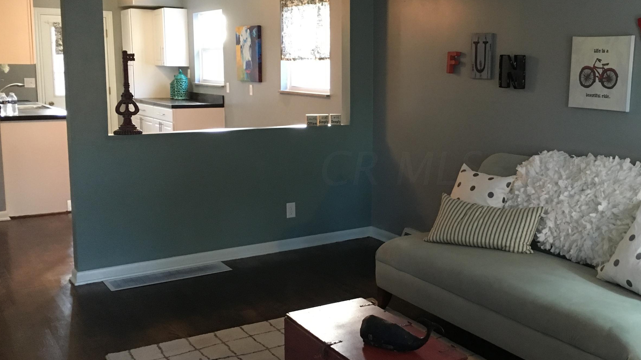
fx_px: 680
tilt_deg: -6.7
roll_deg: -0.5
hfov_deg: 50.0
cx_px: 402
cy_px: 168
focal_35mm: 40
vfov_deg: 29.7
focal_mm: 4.15
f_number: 2.2
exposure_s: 1/30
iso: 200
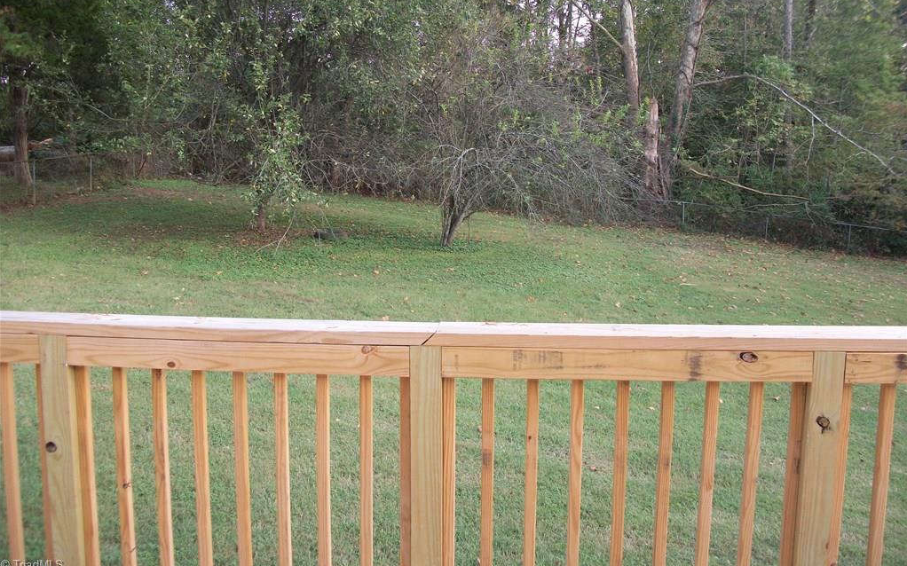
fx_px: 840
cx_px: 454
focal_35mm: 34
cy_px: 232
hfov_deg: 56.7
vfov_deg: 37.1
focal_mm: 5.7
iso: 80
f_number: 2.9
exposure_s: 1/80
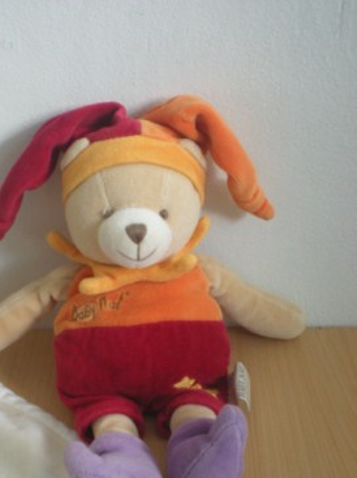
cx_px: 109
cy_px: 325
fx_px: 743
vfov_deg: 35.2
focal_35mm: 54
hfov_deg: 26.8
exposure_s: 1/37
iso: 200
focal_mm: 6.3
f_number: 3.1
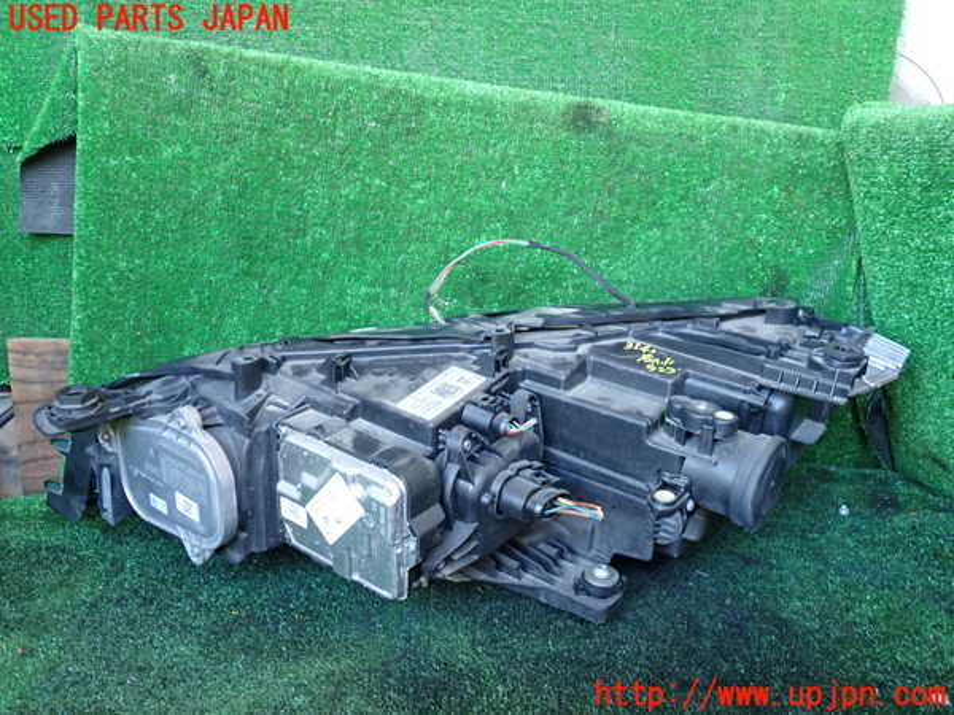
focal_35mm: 30
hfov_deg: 60.0
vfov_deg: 46.8
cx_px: 477
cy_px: 358
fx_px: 827
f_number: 2.3
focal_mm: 5.4
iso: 250
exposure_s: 1/30
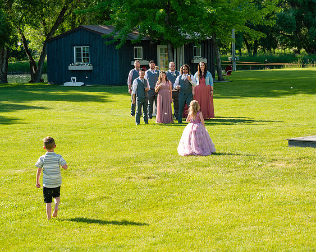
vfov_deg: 13.6
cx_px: 193
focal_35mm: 113
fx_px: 1056
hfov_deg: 17.0
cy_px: 107
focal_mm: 85
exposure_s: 1/200
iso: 100
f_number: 5
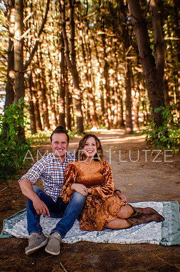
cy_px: 136
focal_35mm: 52
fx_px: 396
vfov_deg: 37.9
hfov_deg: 25.6
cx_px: 90
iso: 560
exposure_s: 1/60
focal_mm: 35
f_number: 4
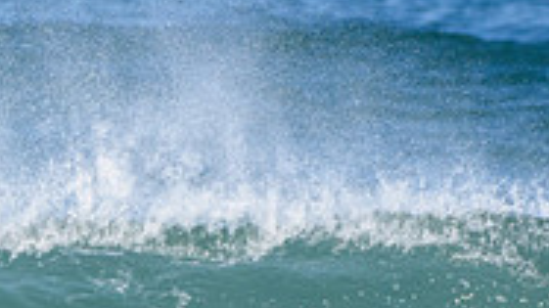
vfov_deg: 0.5
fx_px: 35403
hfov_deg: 0.9
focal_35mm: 2433
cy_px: 415
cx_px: -21
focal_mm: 500
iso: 800
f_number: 5.6
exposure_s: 1/4000
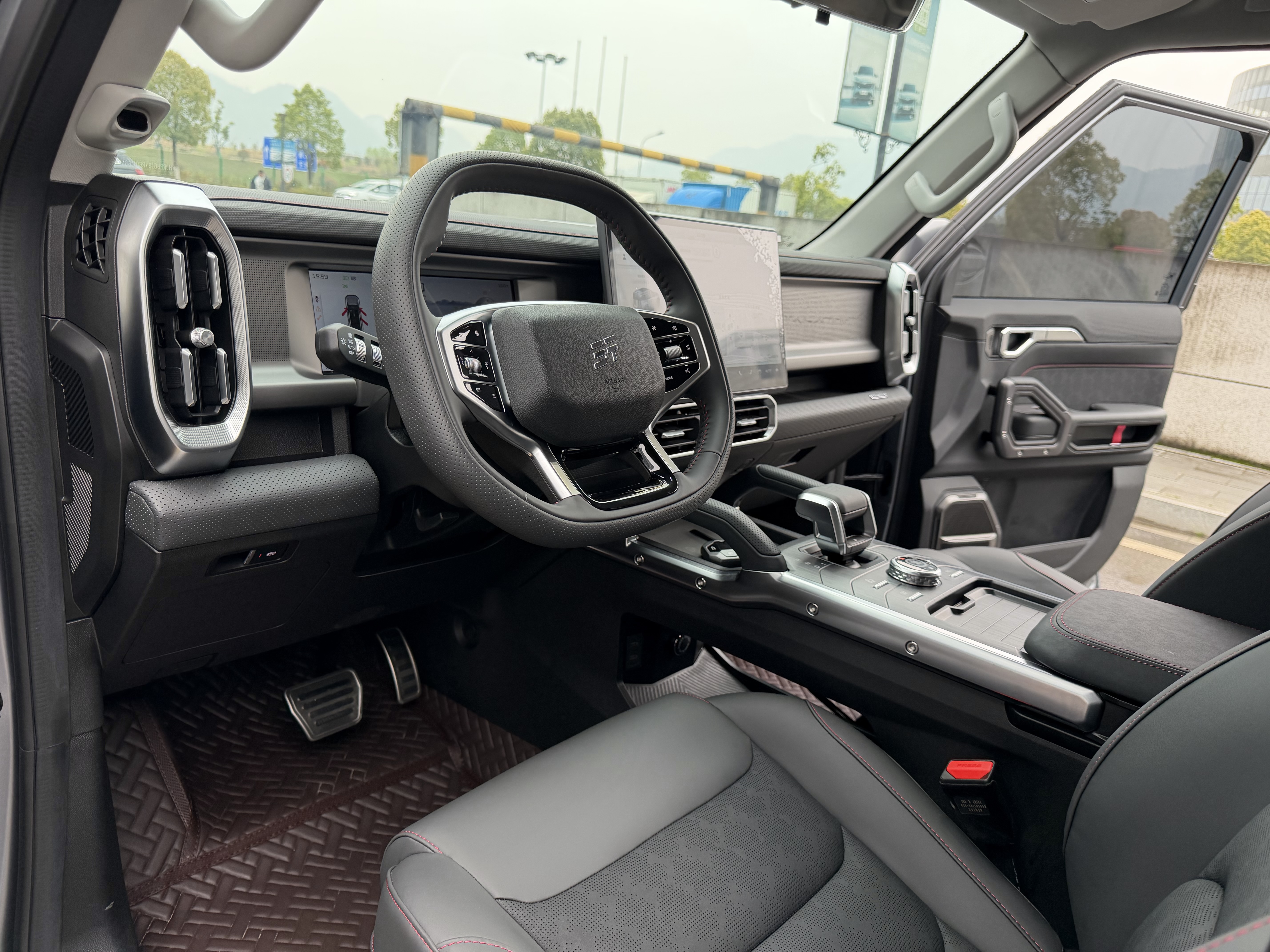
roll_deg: -6.7
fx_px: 881
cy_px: 476
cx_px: 635
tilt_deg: -15.7
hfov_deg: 71.6
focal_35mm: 24
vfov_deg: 56.8
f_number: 1.78
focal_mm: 6.76
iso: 200
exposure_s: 1/121
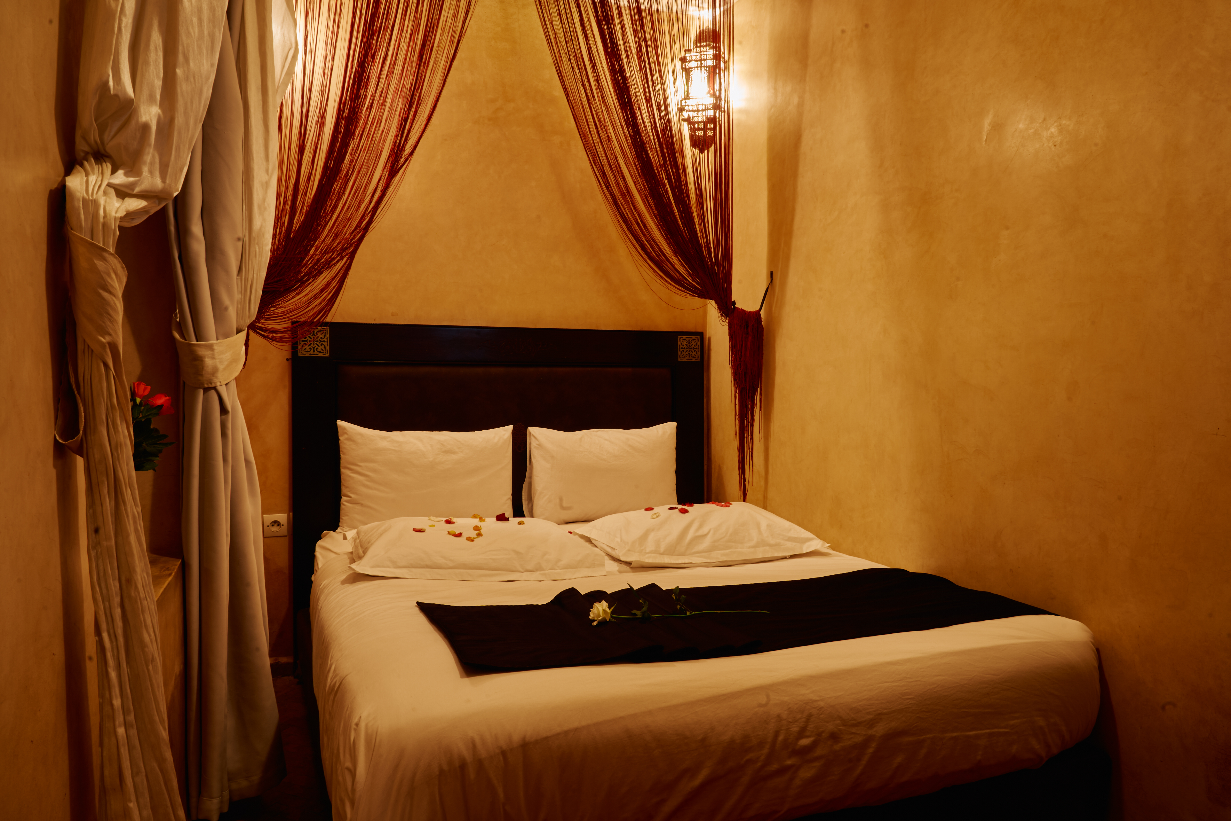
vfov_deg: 53.1
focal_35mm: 24
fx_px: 821
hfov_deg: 73.7
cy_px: 410
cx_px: 616
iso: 100
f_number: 22
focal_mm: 24
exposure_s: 30
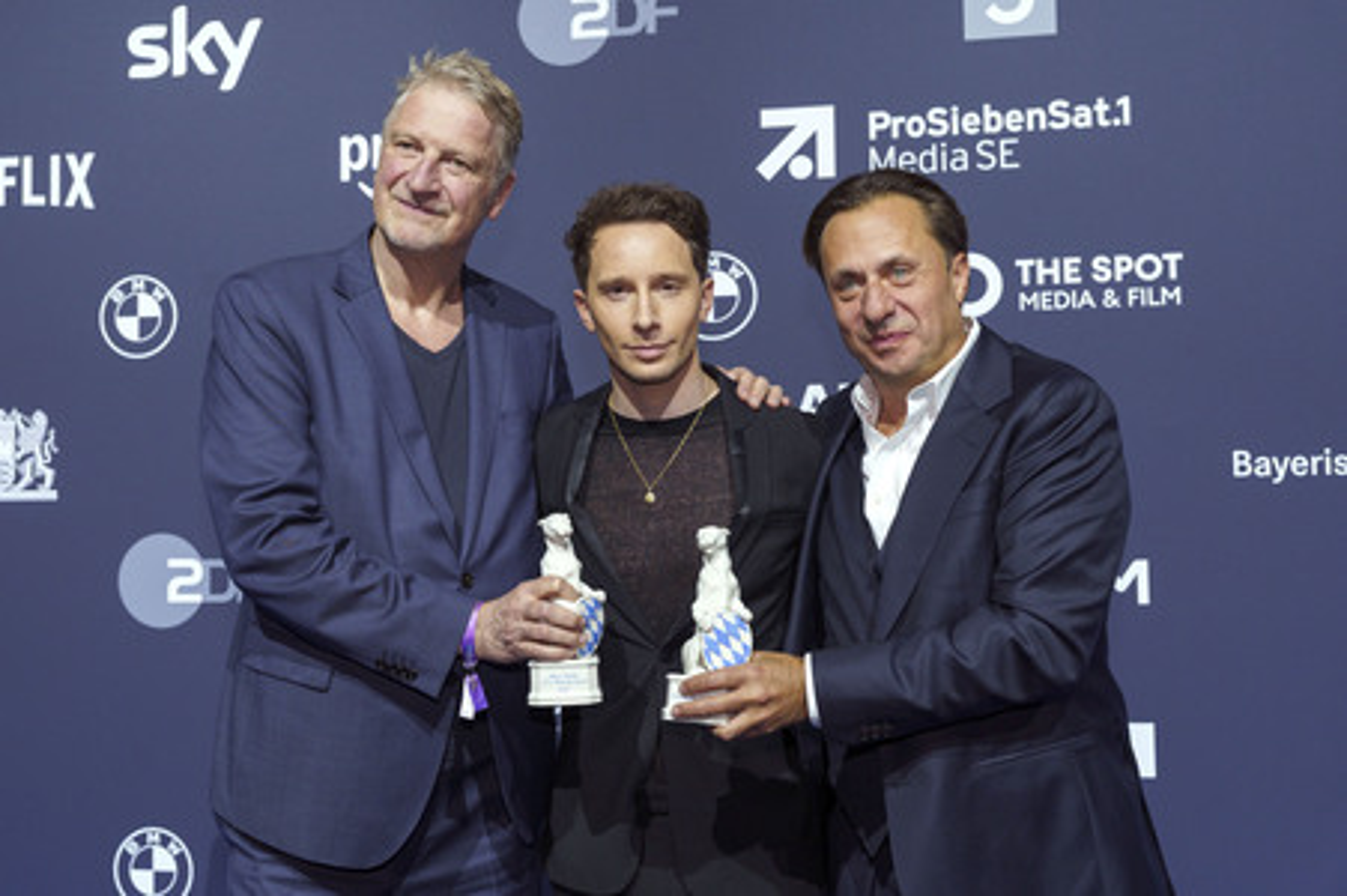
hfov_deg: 51.9
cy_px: 448
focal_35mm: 37
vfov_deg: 35.9
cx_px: 674
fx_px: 1383
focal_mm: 37
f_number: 5
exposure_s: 1/250
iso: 1250
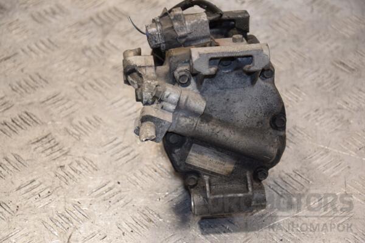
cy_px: 122
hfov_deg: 18.2
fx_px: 1141
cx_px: 182
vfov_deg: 12.2
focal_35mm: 112
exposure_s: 1/125
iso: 800
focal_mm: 75
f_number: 5.3
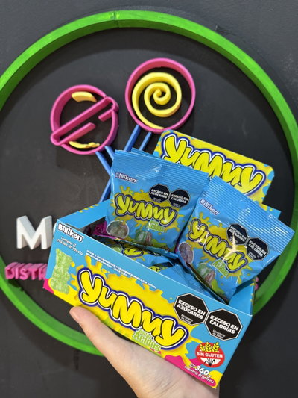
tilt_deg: -6.0
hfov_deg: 56.8
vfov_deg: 71.6
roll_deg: -0.3
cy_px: 199
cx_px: 149
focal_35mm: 24
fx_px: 275
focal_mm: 6.76
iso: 125
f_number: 1.78
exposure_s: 1/51
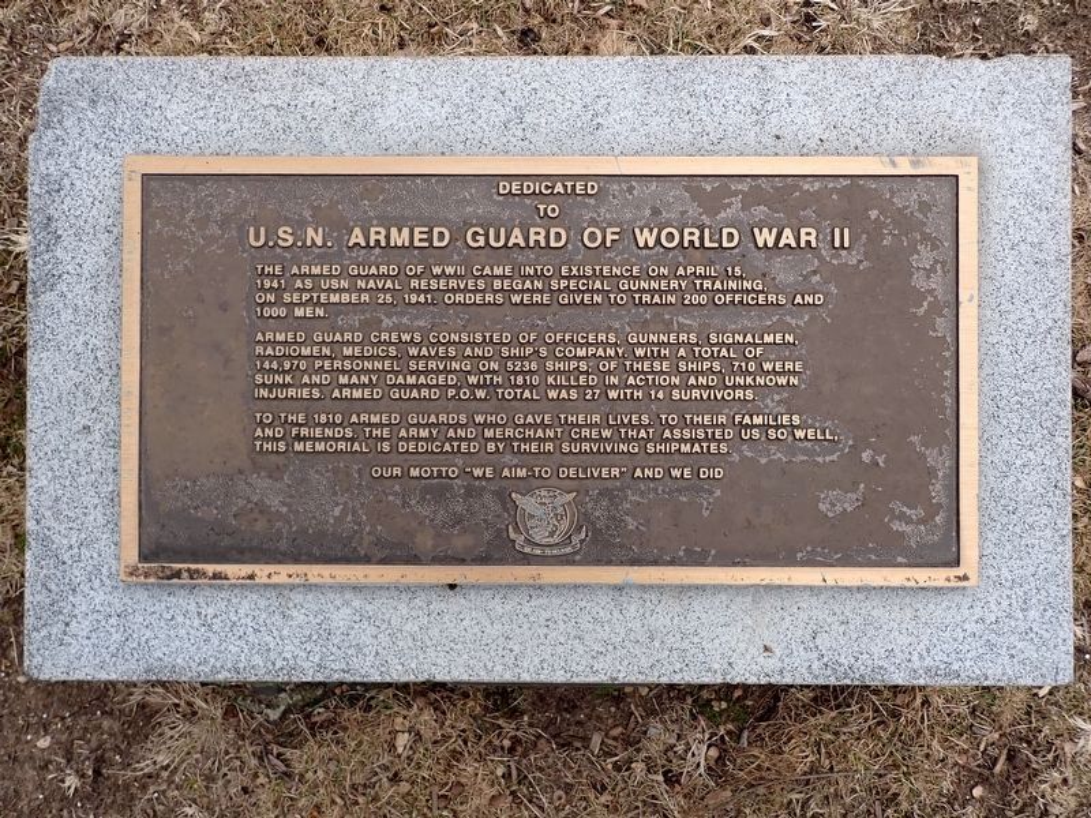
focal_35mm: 25
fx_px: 788
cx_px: 546
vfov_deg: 54.9
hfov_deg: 69.4
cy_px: 409
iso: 100
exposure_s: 1/640
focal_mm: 4.5
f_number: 2.8
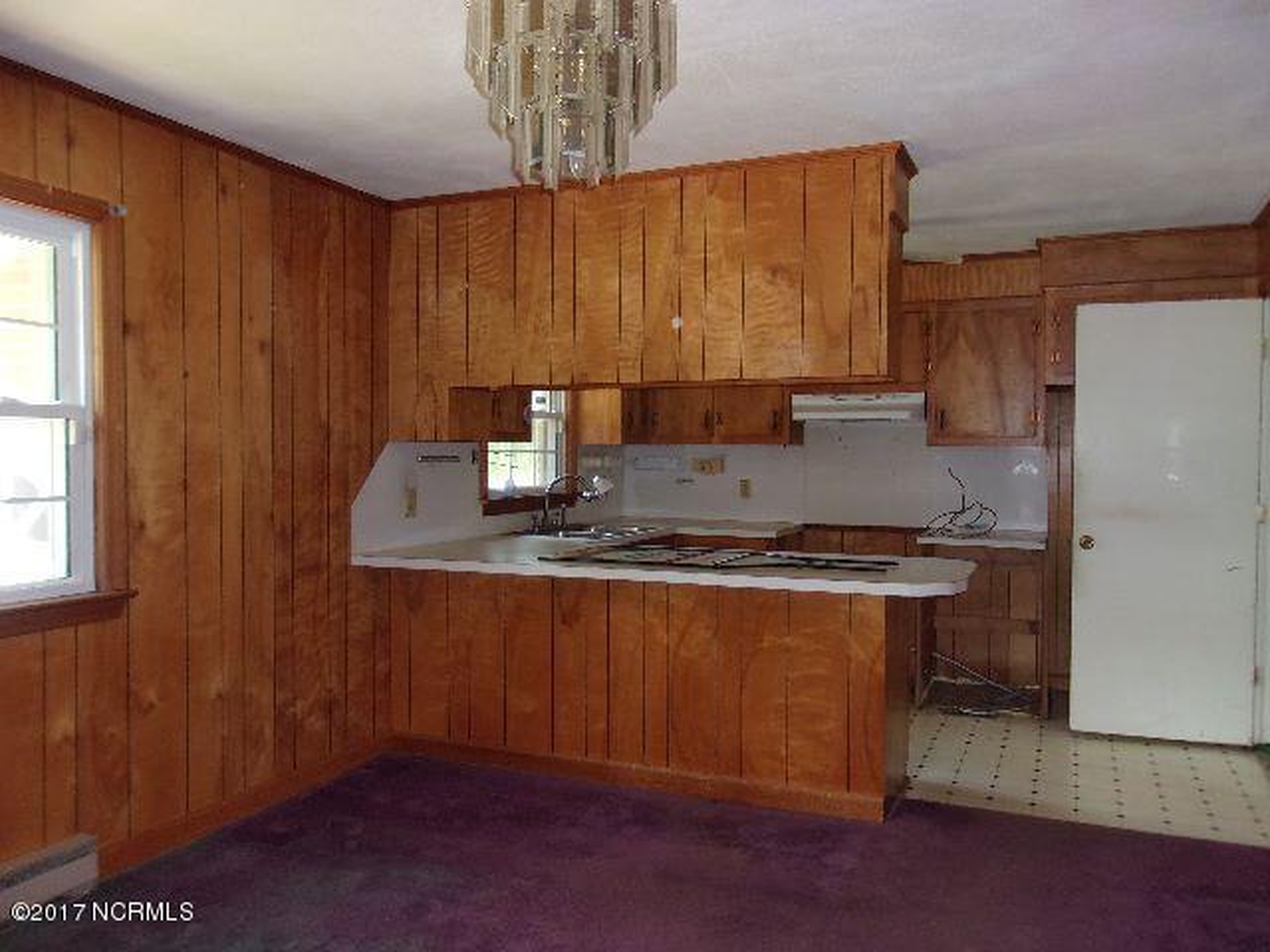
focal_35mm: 27
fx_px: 991
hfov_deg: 65.3
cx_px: 635
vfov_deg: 51.4
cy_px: 476
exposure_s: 1/34
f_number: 3
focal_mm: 4.9
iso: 250
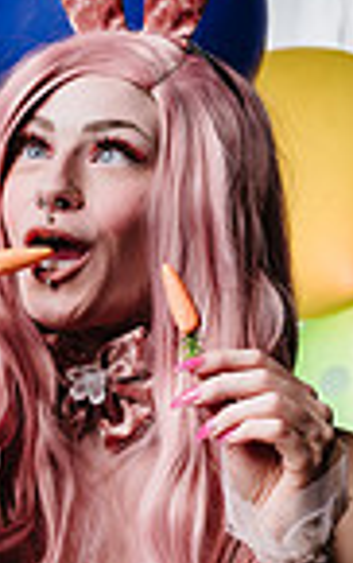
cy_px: 445
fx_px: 3254
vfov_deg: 9.9
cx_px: -306
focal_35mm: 212
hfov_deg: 6.1
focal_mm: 52
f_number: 4
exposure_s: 1/160
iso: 64
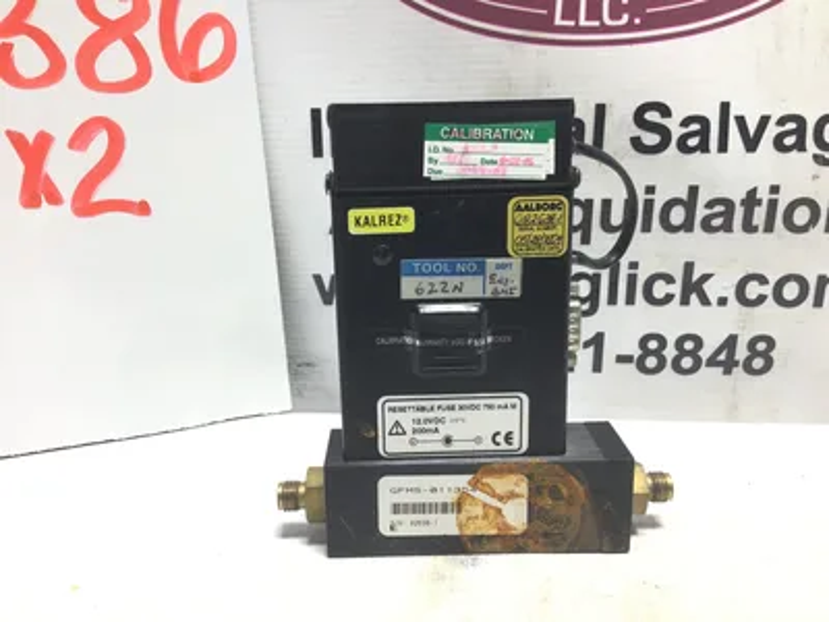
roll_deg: +0.0
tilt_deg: -16.5
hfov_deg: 58.4
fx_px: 742
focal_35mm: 31
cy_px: 311
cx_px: 414
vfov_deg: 45.4
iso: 25
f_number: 2.4
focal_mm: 3.3
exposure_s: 1/60
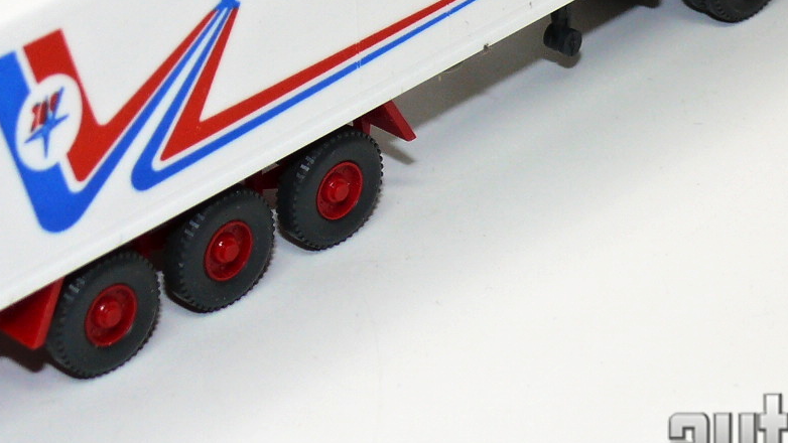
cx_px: 435
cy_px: -77
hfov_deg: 15.8
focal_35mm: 136
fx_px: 2842
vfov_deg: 8.8
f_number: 4
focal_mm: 10.2
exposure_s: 1/30
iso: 100
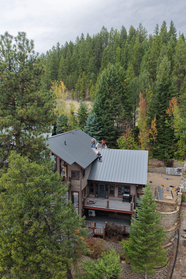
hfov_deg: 46.4
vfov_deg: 65.5
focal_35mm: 28
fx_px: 217
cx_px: 93
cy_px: 140
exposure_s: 1/160
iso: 100
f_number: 2.8
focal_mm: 14.45
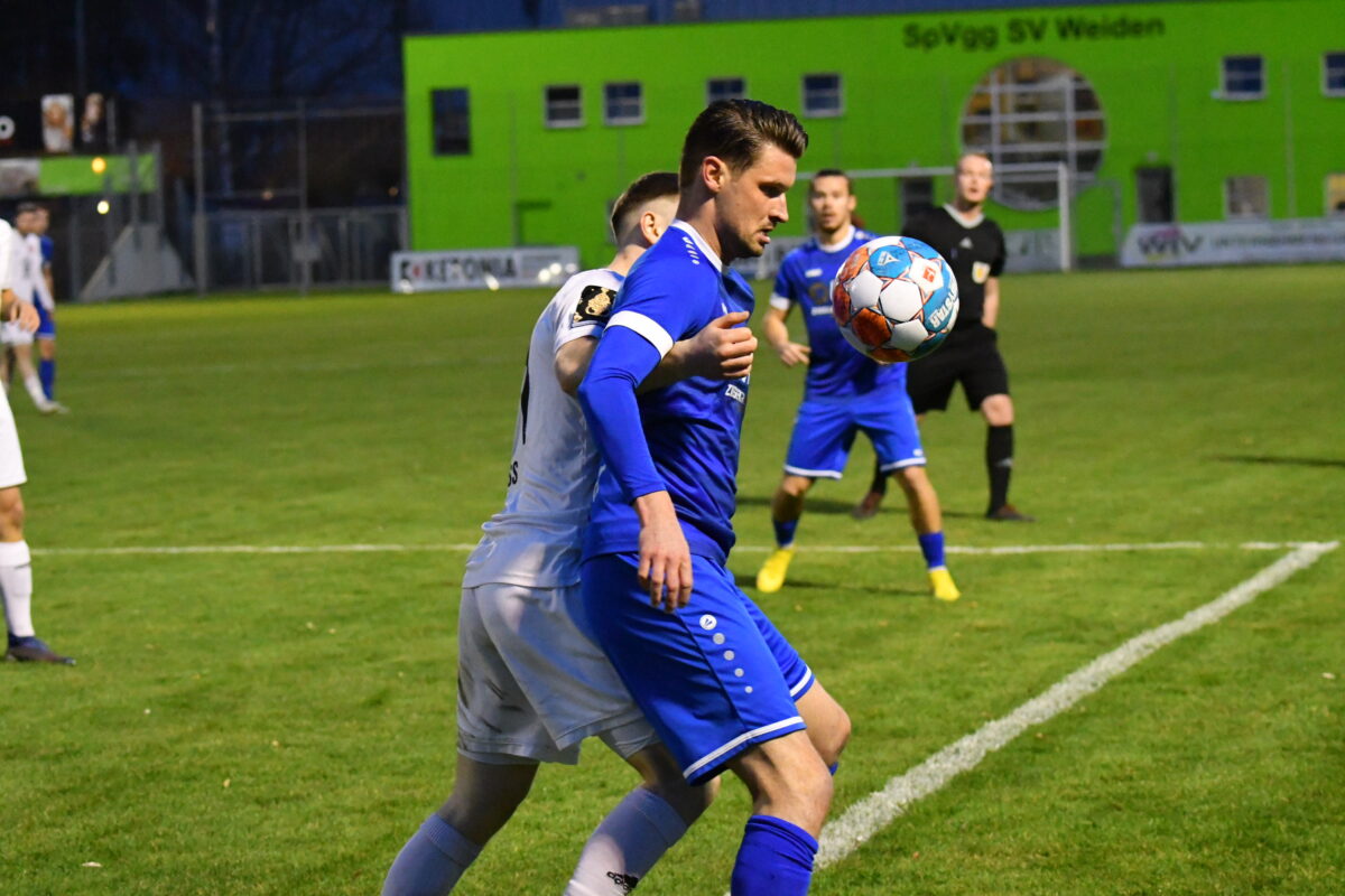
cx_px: 672
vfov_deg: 11.4
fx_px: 4483
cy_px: 448
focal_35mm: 120
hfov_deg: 17.1
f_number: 4.5
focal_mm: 80
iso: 9000
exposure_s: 1/500
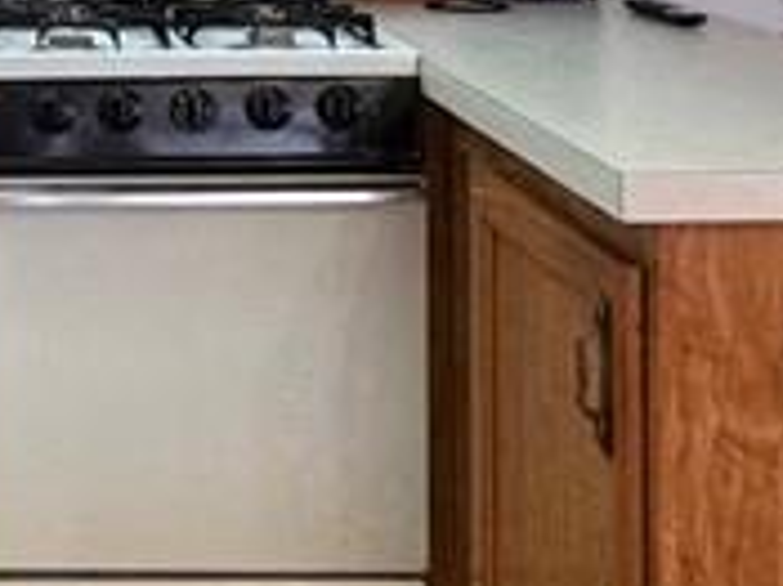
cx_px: -188
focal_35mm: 82
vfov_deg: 16.8
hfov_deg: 21.9
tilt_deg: -2.0
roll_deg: -0.1
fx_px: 1854
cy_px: -206
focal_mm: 2.22
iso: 125
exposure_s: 1/120
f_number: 2.2
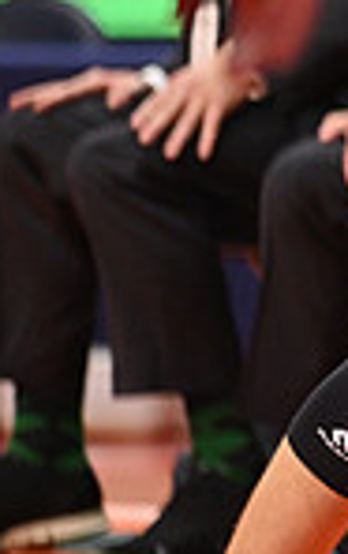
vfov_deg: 2.6
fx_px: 12047
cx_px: 1037
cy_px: -125
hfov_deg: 1.6
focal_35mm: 797
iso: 1800
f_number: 2.8
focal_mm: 200
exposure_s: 1/1250
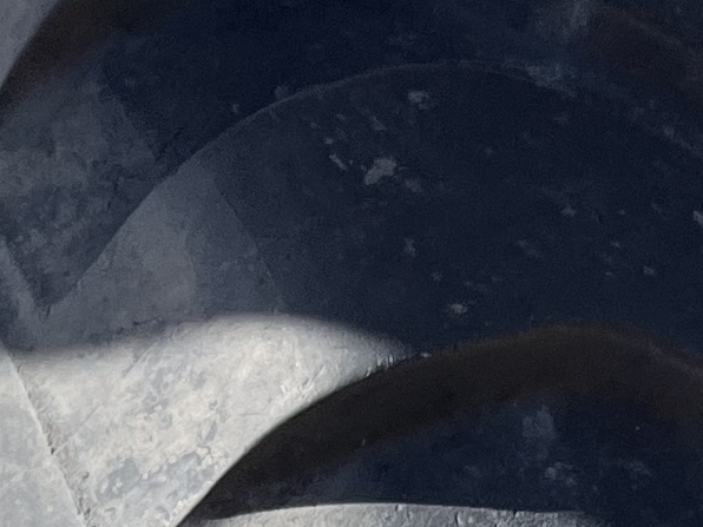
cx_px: 414
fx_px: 3574
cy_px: 1593
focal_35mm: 176
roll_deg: -3.5
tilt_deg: -21.3
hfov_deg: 11.2
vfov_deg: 7.4
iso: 50
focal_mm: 5.1
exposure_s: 1/1890
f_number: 1.6
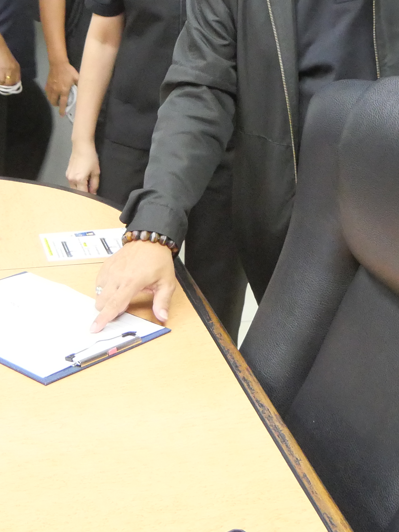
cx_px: 210
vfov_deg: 24.6
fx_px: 1183
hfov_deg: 19.1
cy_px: 48
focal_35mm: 77
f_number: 3.6
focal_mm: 14
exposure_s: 1/100
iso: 3200
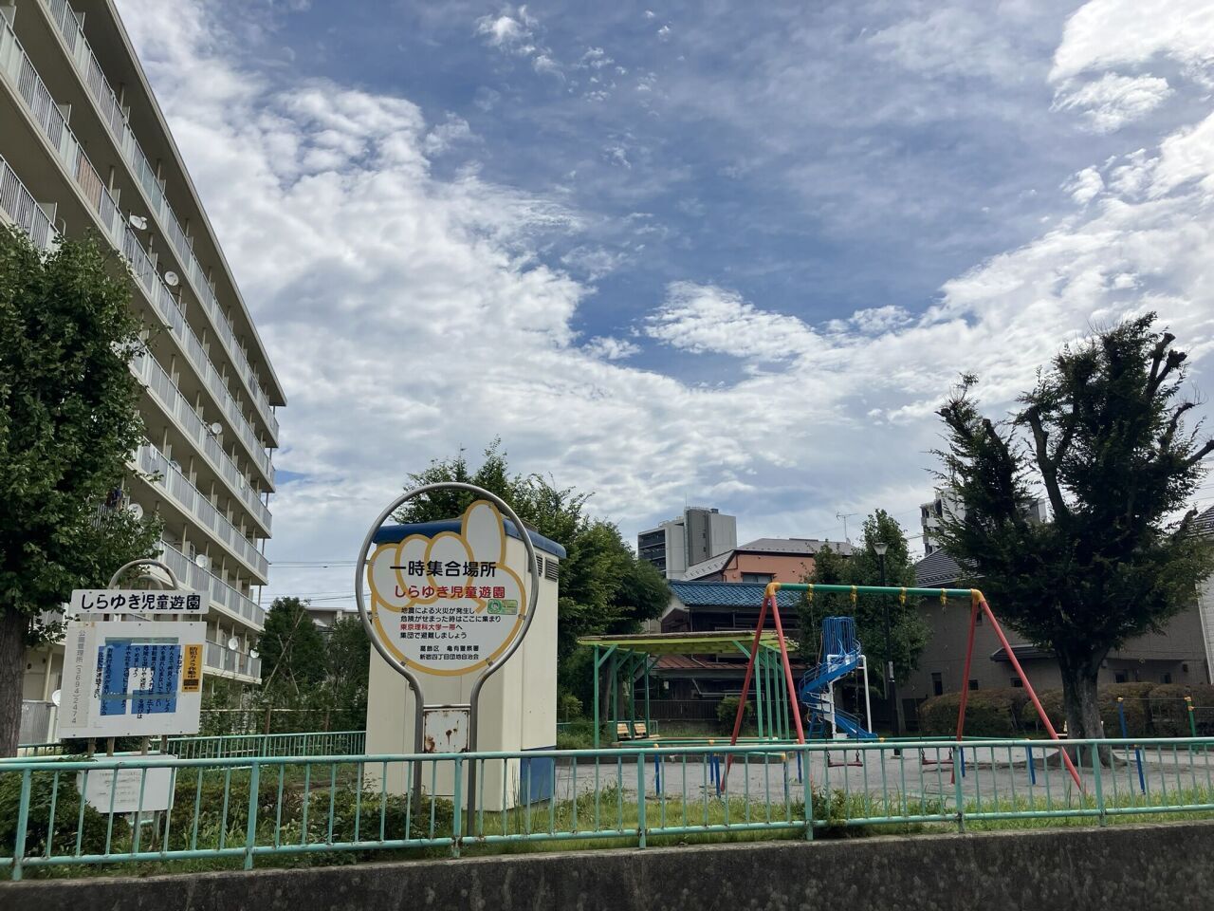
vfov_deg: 49.7
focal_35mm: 28
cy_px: 456
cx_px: 607
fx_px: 982
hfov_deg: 63.4
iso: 32
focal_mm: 3.99
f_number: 1.8
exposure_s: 1/5405
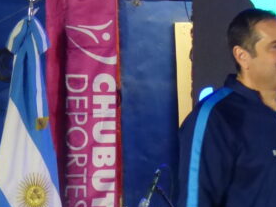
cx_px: 425
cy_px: 163
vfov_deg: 8.9
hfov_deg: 11.3
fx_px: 1332
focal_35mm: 167
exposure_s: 1/30
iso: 800
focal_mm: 8.24
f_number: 3.8
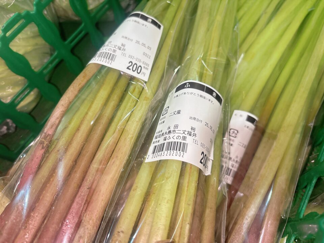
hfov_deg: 67.3
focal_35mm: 26
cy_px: 122
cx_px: 162
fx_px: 243
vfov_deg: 53.1
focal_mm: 5.96
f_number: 1.6
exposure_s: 1/79
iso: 125
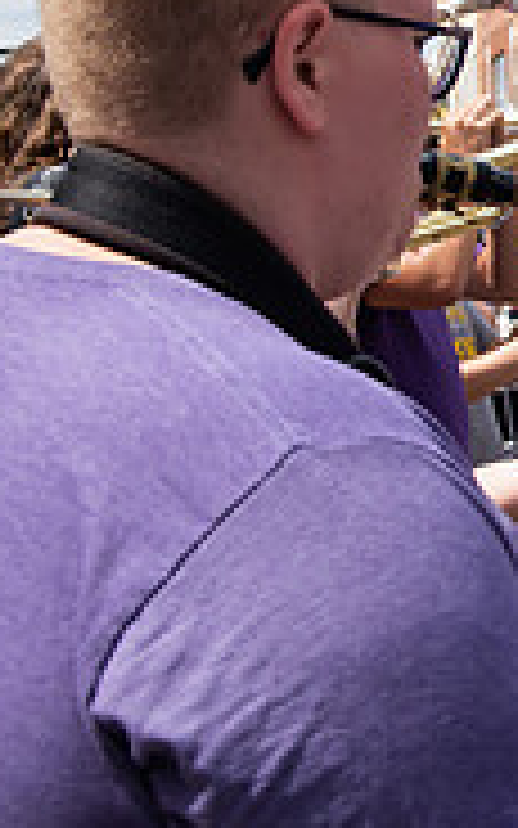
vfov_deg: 19.9
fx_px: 2327
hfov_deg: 11.4
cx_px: 1059
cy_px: 128
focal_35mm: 103
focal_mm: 32
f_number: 6.3
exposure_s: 1/640
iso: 200
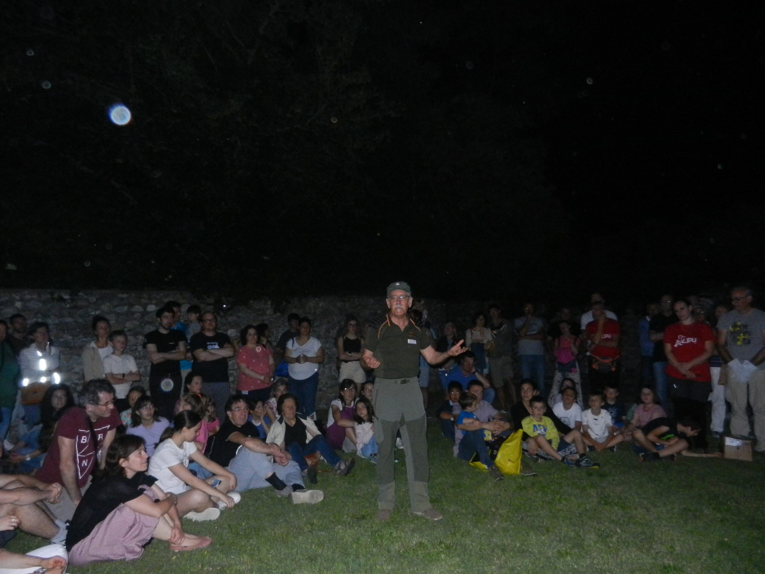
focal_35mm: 25
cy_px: 287
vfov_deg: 54.9
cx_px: 382
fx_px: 552
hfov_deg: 69.4
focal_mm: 4.5
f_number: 3.5
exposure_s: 1/30
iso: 800
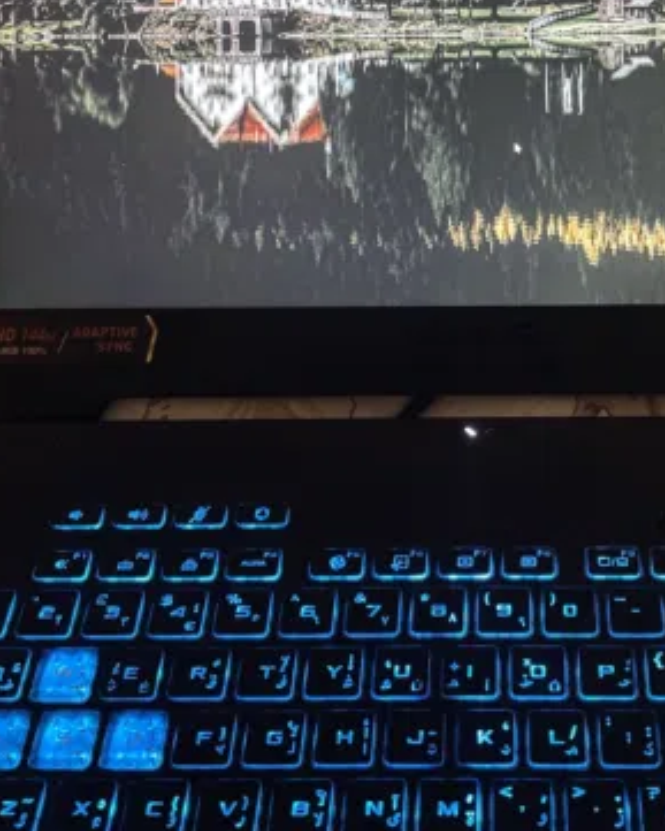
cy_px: 336
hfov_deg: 32.9
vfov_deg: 41.0
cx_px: 486
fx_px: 1107
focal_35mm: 45
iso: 500
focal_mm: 4.2
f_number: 1.6
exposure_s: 1/25
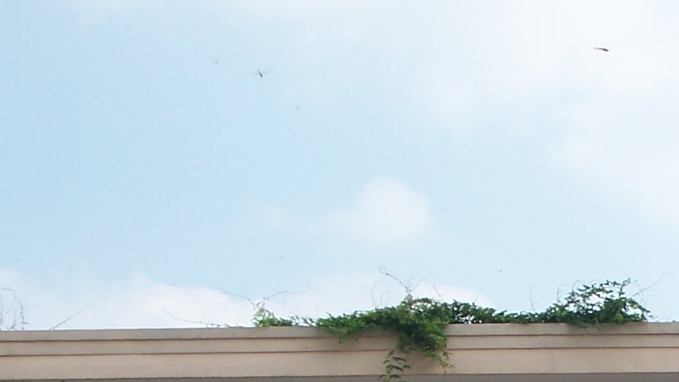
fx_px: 1926
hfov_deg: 18.7
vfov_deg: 11.0
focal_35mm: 107
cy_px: 531
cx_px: 848
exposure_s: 1/500
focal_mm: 6.4
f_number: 3.9
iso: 64
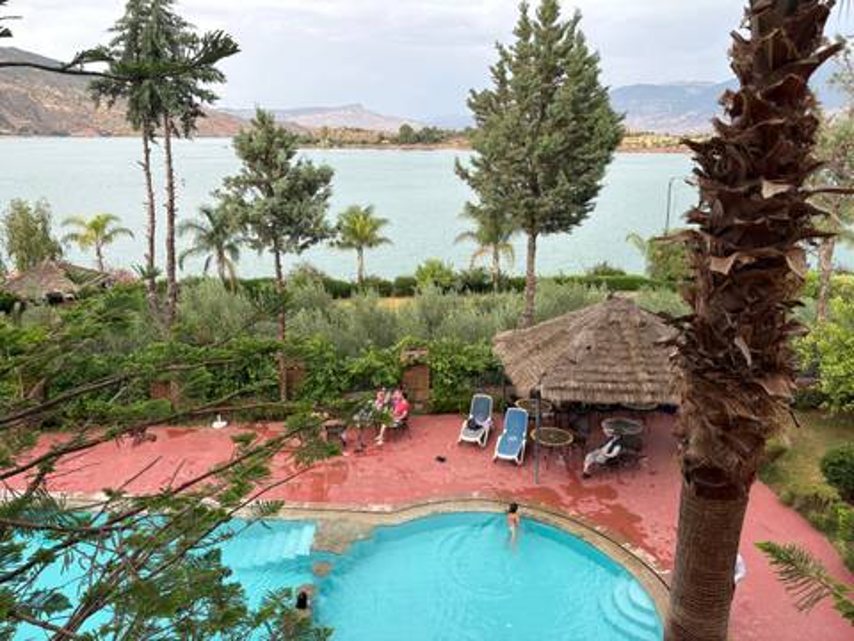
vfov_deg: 53.1
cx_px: 427
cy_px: 320
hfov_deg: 67.3
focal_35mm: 26
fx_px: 641
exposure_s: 1/764
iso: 50
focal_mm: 5.96
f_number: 1.6
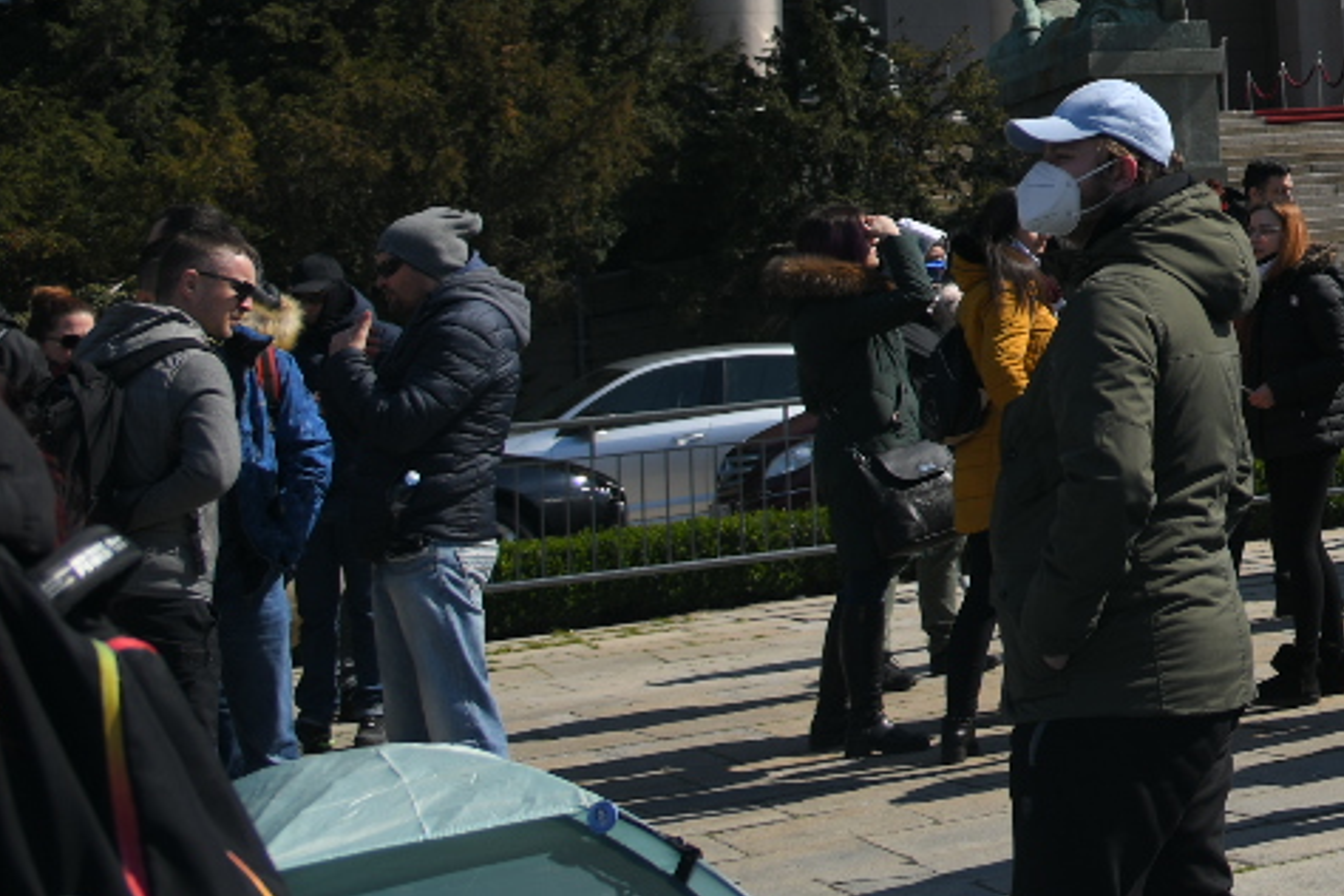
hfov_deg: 20.9
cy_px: -485
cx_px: 2033
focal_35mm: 82
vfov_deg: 15.3
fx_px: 3061
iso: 100
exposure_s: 1/1600
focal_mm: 24
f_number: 4
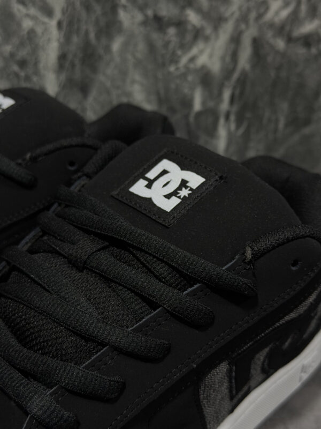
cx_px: 160
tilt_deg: -25.4
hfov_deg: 30.3
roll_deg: -4.4
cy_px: 214
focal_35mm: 48
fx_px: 593
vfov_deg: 39.7
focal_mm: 6.76
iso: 320
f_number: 1.78
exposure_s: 1/40
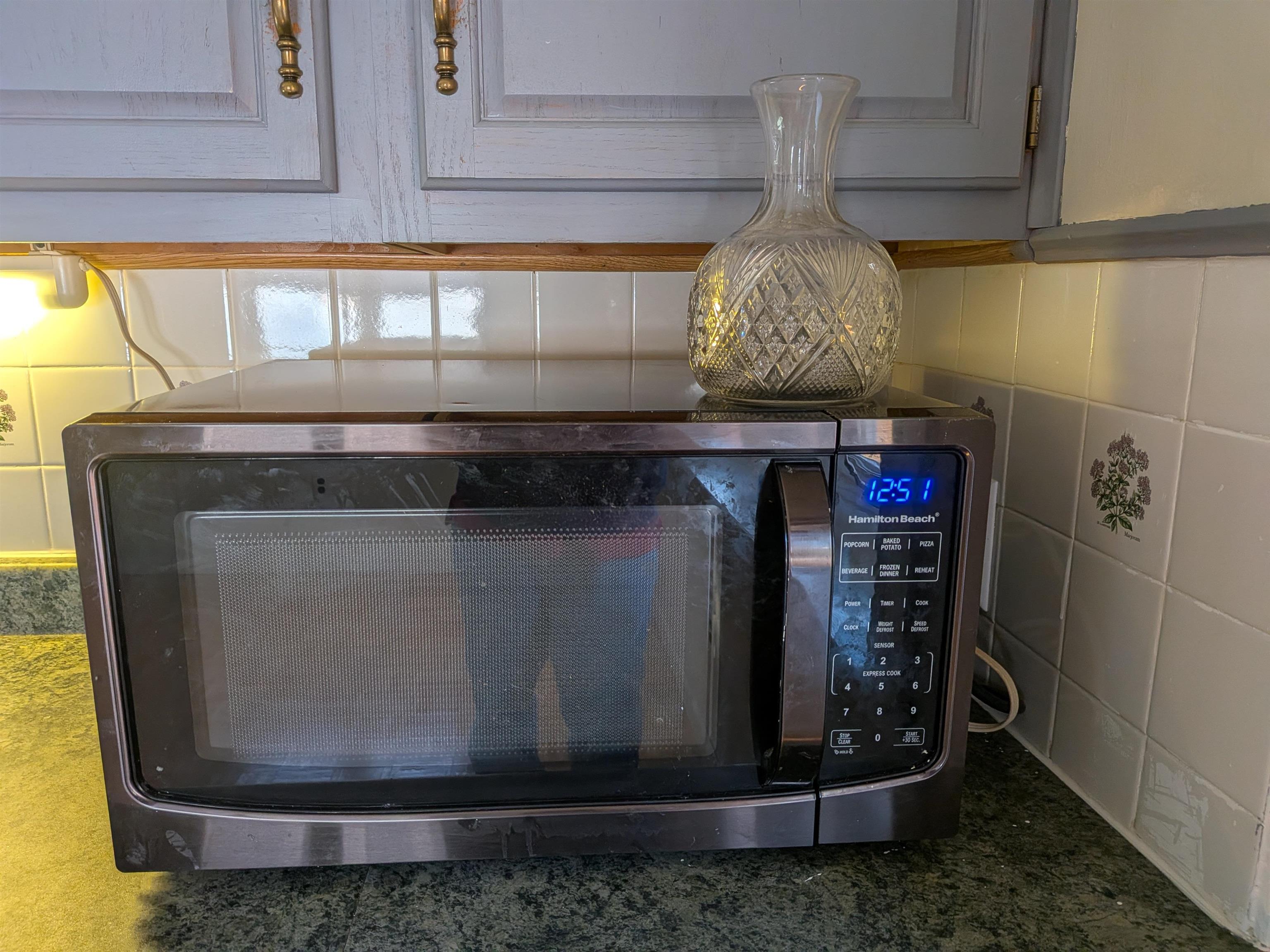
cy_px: 476
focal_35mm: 24
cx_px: 635
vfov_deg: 56.8
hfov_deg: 71.6
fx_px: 881
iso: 148
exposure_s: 1/120
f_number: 1.7
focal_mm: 4.53
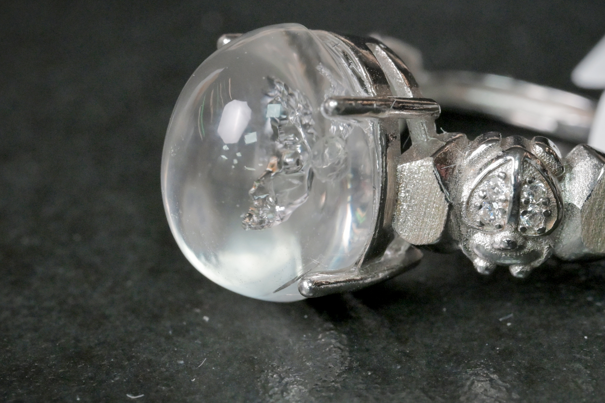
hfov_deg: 12.5
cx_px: 375
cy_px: 210
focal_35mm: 164
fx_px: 2756
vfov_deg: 8.4
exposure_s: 1/125
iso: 4500
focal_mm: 105
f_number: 16
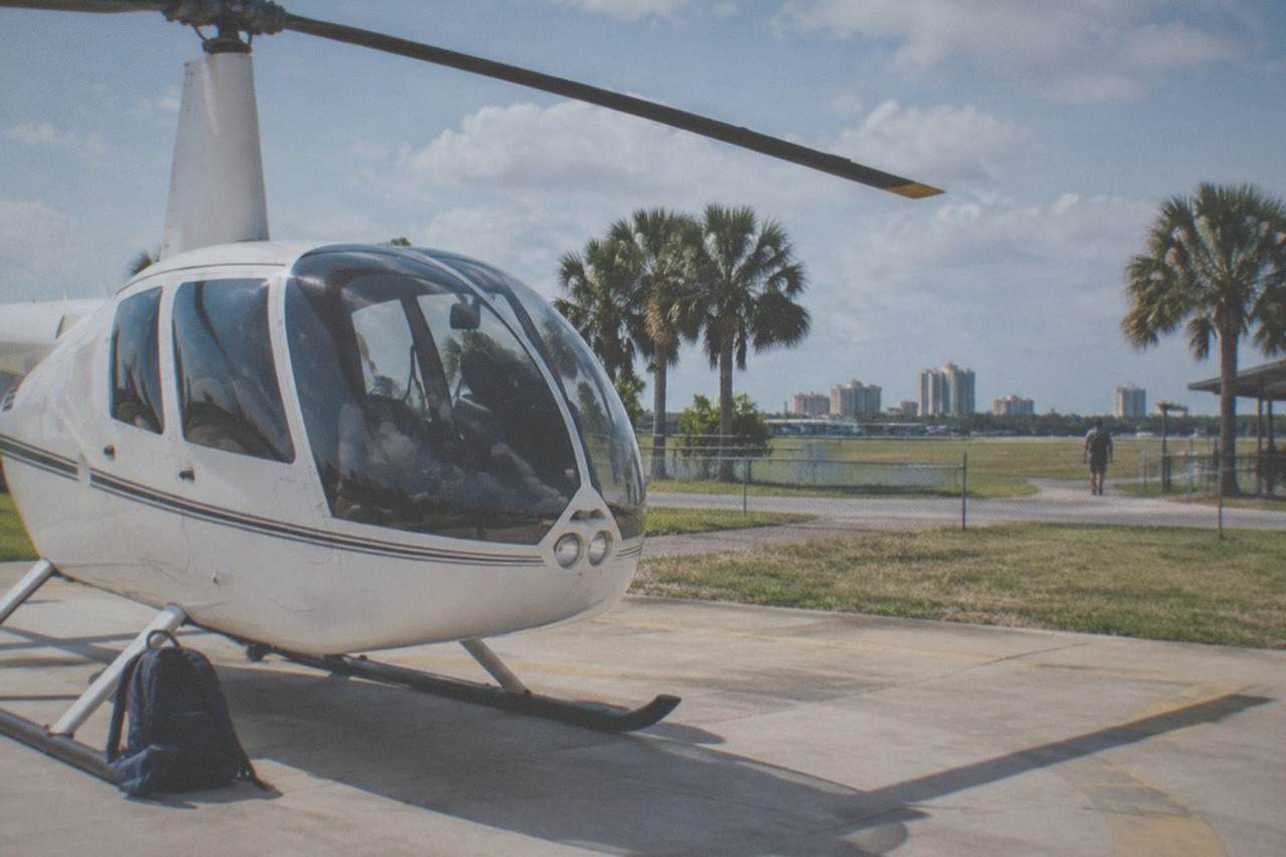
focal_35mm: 47
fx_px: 1679
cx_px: 643
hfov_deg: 41.9
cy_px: 428
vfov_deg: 28.6
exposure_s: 1/1600
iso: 160
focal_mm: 47
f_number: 4
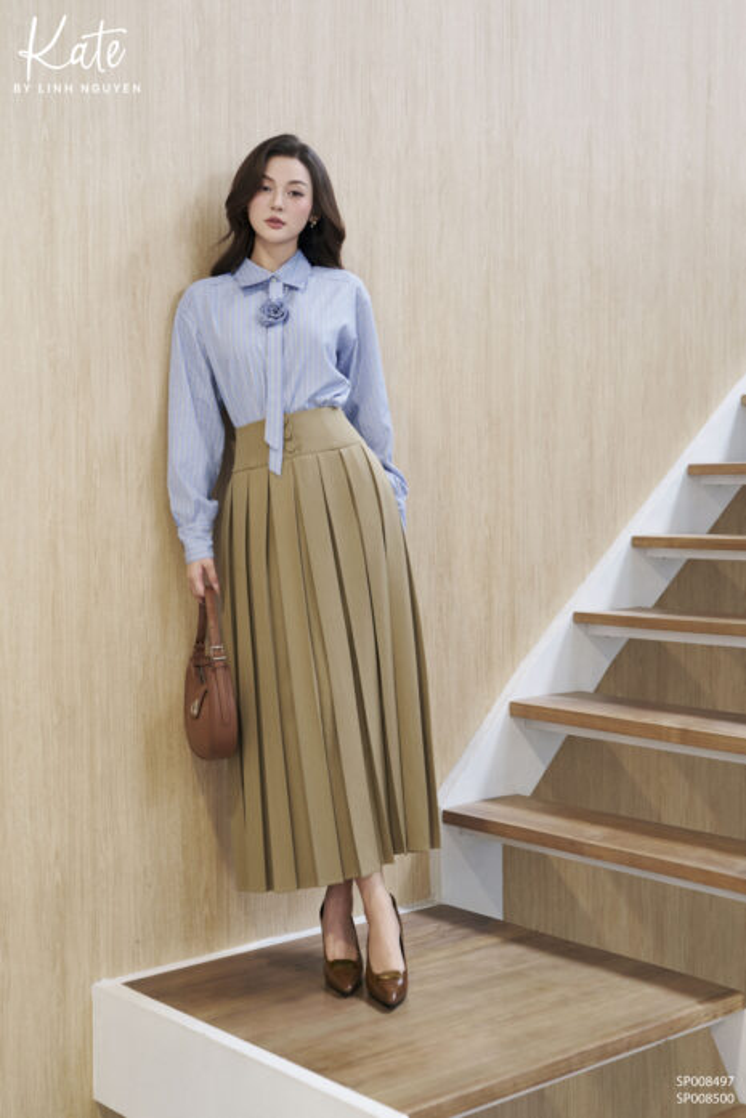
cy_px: 559
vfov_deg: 37.5
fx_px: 1646
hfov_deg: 25.5
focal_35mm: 53
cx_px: 373
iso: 800
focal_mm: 53
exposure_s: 1/125
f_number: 2.8
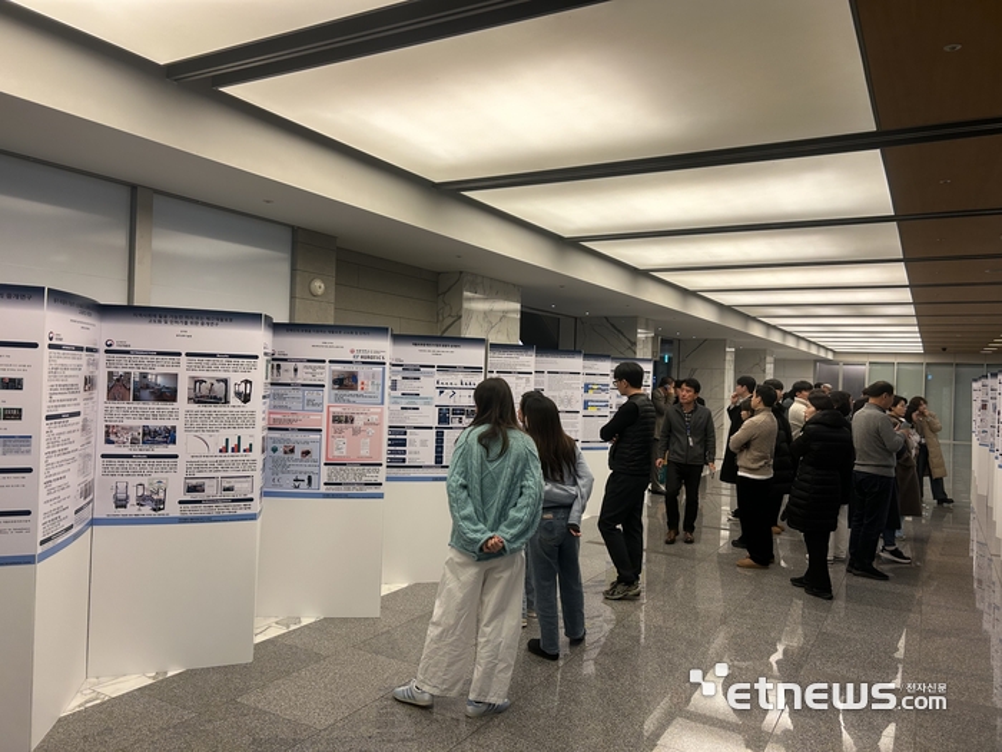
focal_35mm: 26
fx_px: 753
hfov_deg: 67.3
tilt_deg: +0.3
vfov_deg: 53.1
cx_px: 501
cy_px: 376
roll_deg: -1.6
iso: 64
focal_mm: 5.7
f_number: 1.5
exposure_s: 1/120
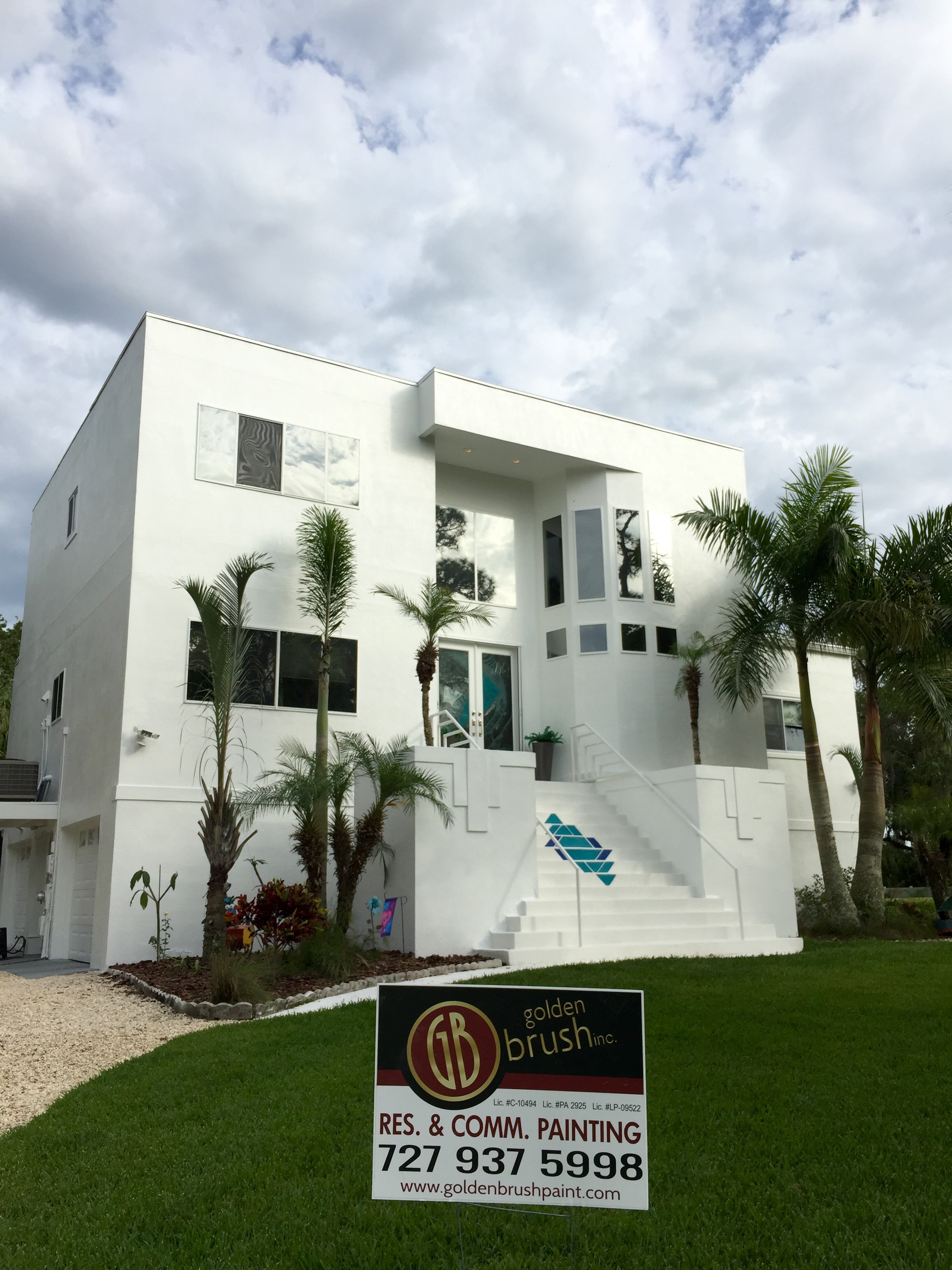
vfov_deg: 61.7
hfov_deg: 48.2
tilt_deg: +14.6
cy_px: 635
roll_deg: +0.3
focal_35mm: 29
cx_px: 476
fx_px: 1063
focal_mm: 4.15
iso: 32
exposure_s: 1/1199
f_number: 2.2
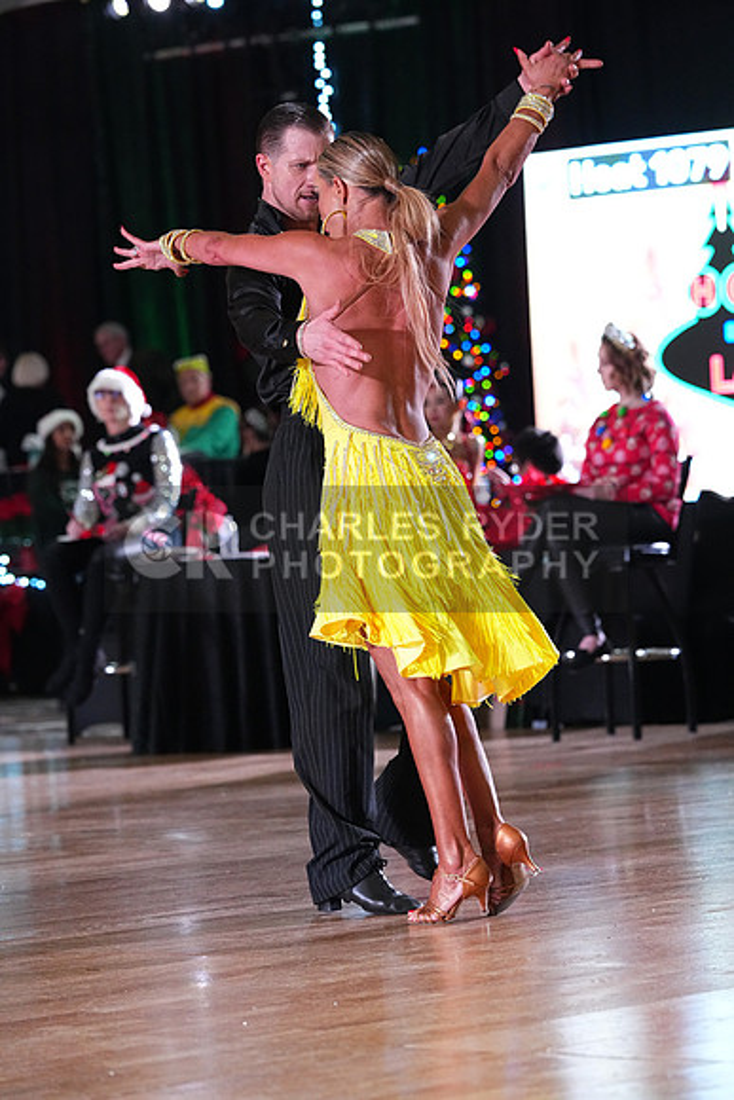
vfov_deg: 13.8
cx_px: 367
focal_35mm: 149
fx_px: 4554
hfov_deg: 9.2
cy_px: 550
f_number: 5
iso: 8000
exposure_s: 1/400
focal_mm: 149
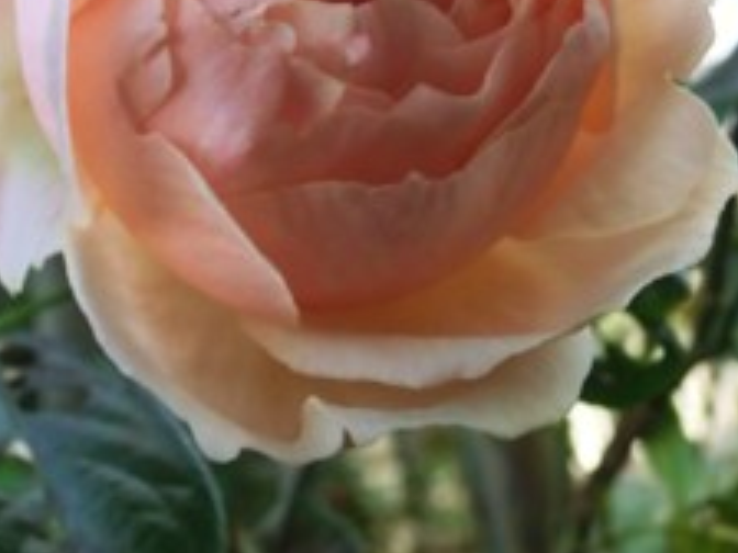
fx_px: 1599
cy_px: 72
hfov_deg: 25.9
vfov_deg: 19.3
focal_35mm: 75
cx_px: 267
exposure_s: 1/60
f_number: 10.3
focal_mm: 7.38
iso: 320
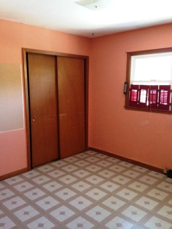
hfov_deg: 42.9
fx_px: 219
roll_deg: +0.3
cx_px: 86
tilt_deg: -6.9
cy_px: 114
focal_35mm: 33
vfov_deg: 55.4
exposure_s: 1/20
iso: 320
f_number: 2.4
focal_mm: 4.12
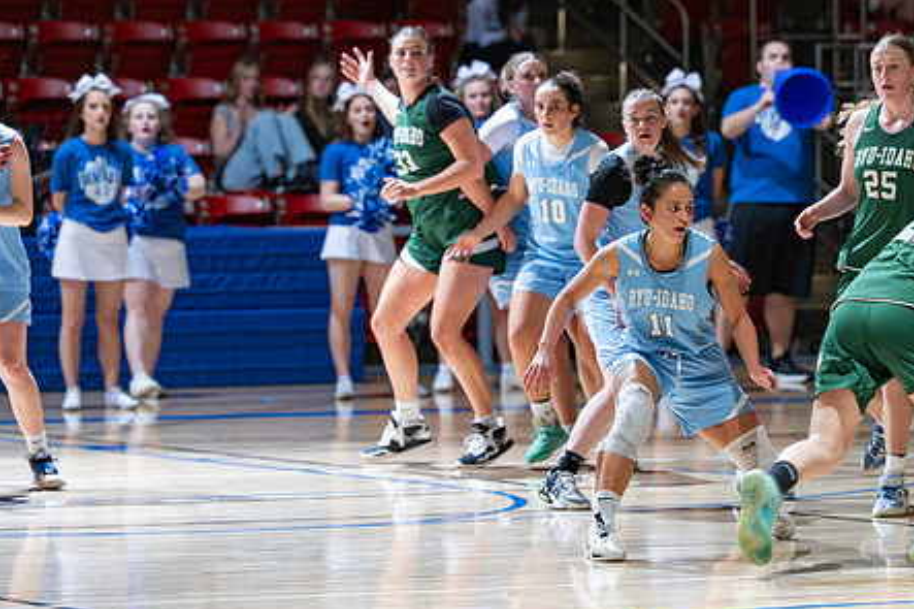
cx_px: 561
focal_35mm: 262
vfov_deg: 5.2
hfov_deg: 7.9
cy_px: 247
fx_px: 6649
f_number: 4.5
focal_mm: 200
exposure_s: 1/100
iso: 80
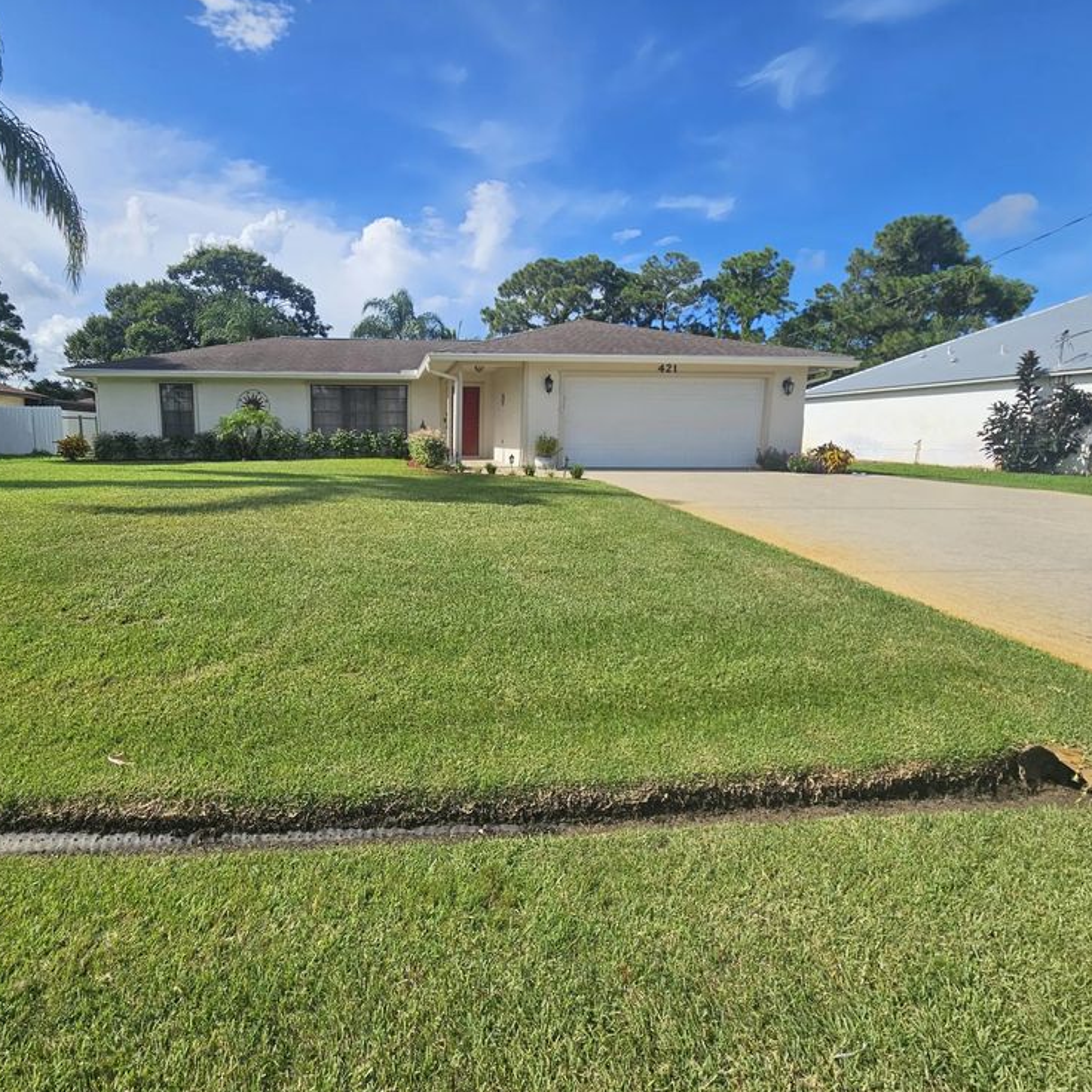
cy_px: 535
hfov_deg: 86.2
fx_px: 571
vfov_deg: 87.4
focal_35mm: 16
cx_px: 432
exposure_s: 1/3409
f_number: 2.2
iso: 50
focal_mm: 2.2
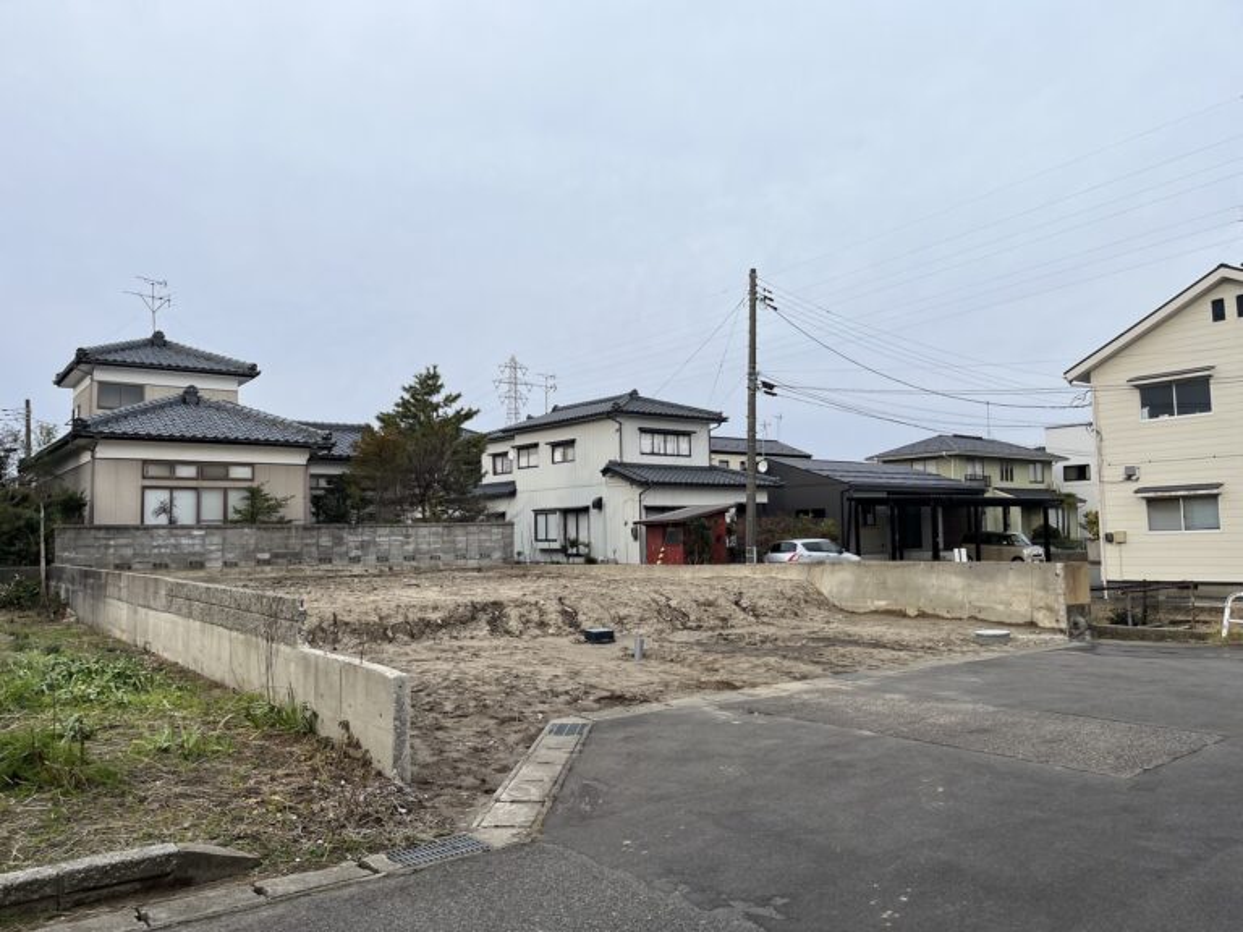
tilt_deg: +3.7
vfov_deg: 53.1
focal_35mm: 26
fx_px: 934
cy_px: 466
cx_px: 622
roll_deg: +1.1
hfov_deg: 67.3
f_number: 1.6
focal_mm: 5.1
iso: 50
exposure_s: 1/1339
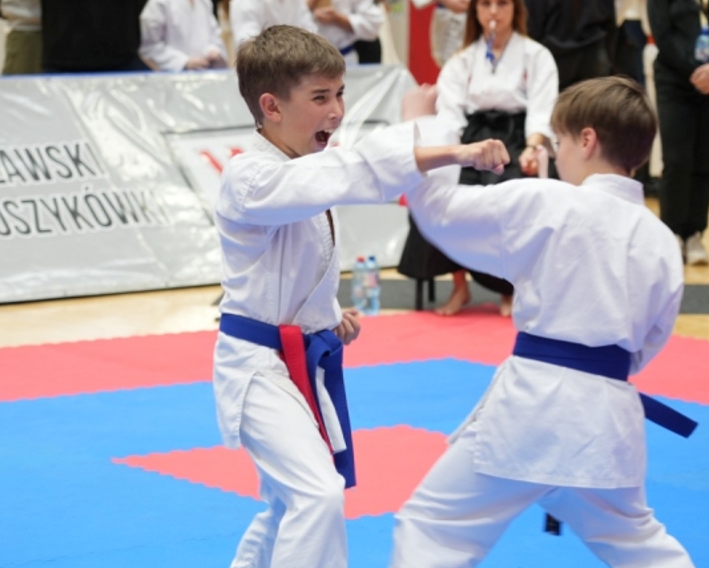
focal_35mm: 145
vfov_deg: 10.7
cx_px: 325
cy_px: 316
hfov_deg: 13.3
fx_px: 3044
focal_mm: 103
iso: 800
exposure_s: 1/80
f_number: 4
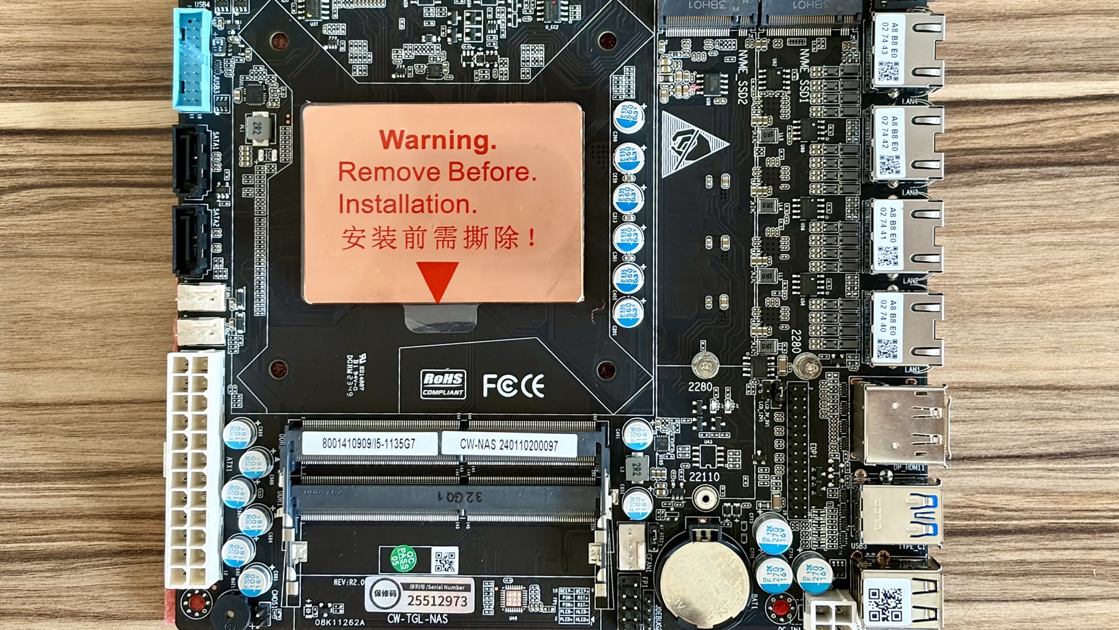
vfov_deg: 19.4
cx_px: 549
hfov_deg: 33.8
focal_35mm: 62
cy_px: 264
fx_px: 1840
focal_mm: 5.96
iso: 160
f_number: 1.6
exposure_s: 1/43
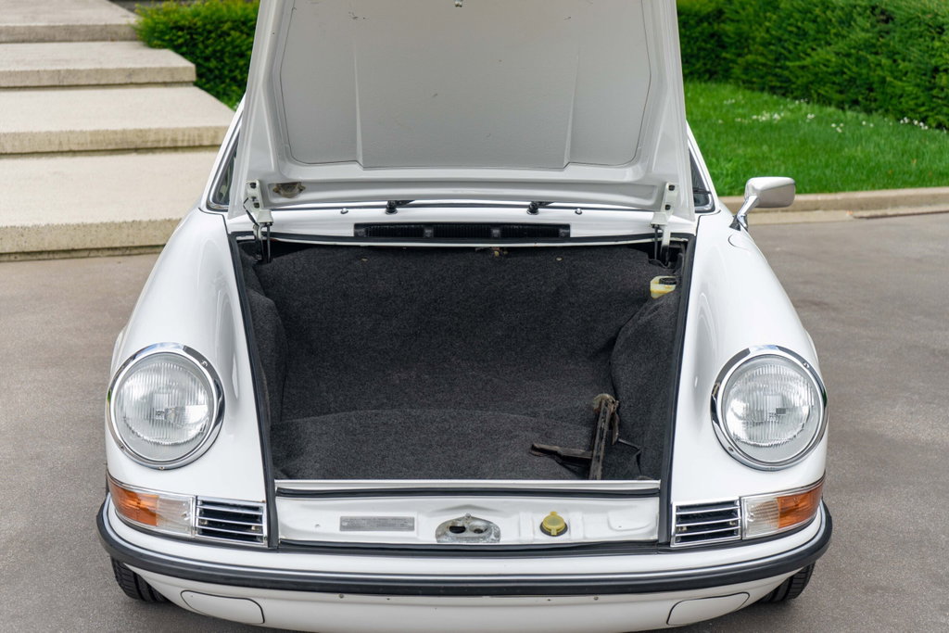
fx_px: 1845
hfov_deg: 28.8
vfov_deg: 19.5
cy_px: 316
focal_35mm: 70
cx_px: 474
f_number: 5.6
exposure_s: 1/50
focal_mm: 70
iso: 50
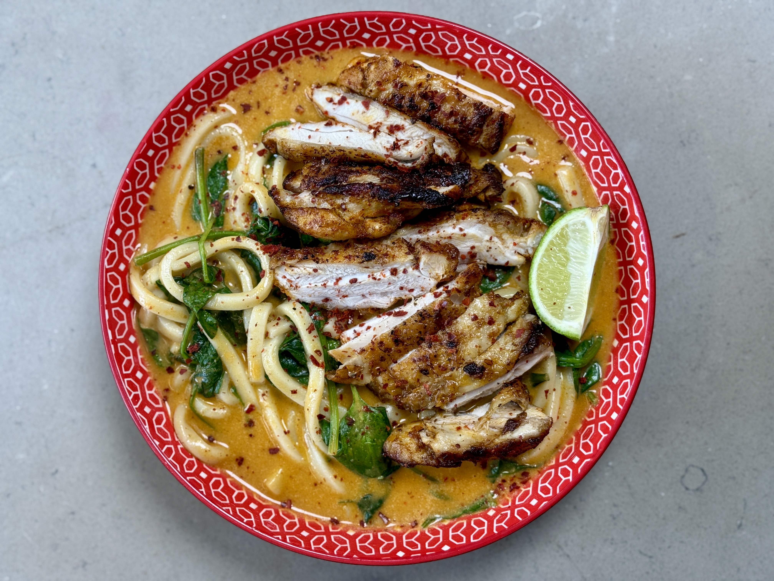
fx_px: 1073
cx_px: 387
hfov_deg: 39.7
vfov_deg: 30.3
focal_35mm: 48
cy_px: 290
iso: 80
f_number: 1.78
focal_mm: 6.76
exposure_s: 1/100
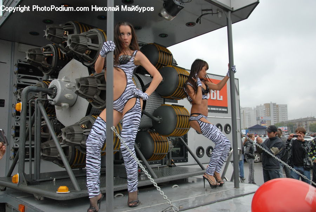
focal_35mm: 33
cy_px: 106
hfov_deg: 57.2
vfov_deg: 40.1
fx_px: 290
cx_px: 158
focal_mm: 22
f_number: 5.6
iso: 200
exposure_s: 1/125
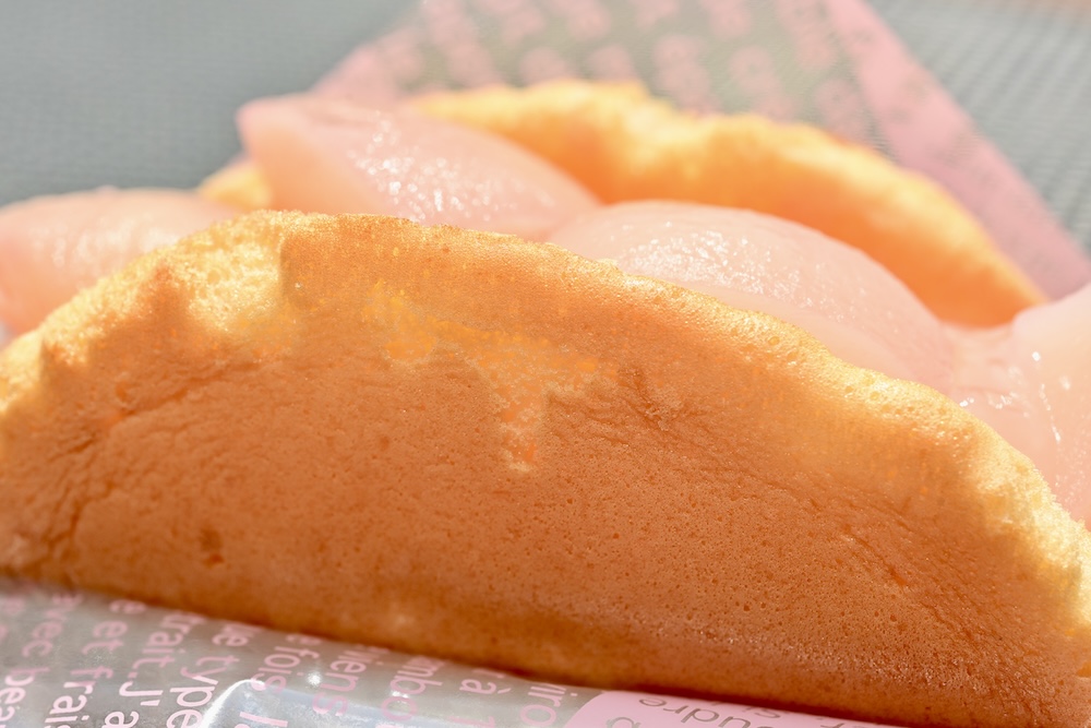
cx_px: 546
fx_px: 1818
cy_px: 364
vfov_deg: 22.6
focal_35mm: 60
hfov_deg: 33.4
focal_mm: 60
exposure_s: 1/320
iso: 100
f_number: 9
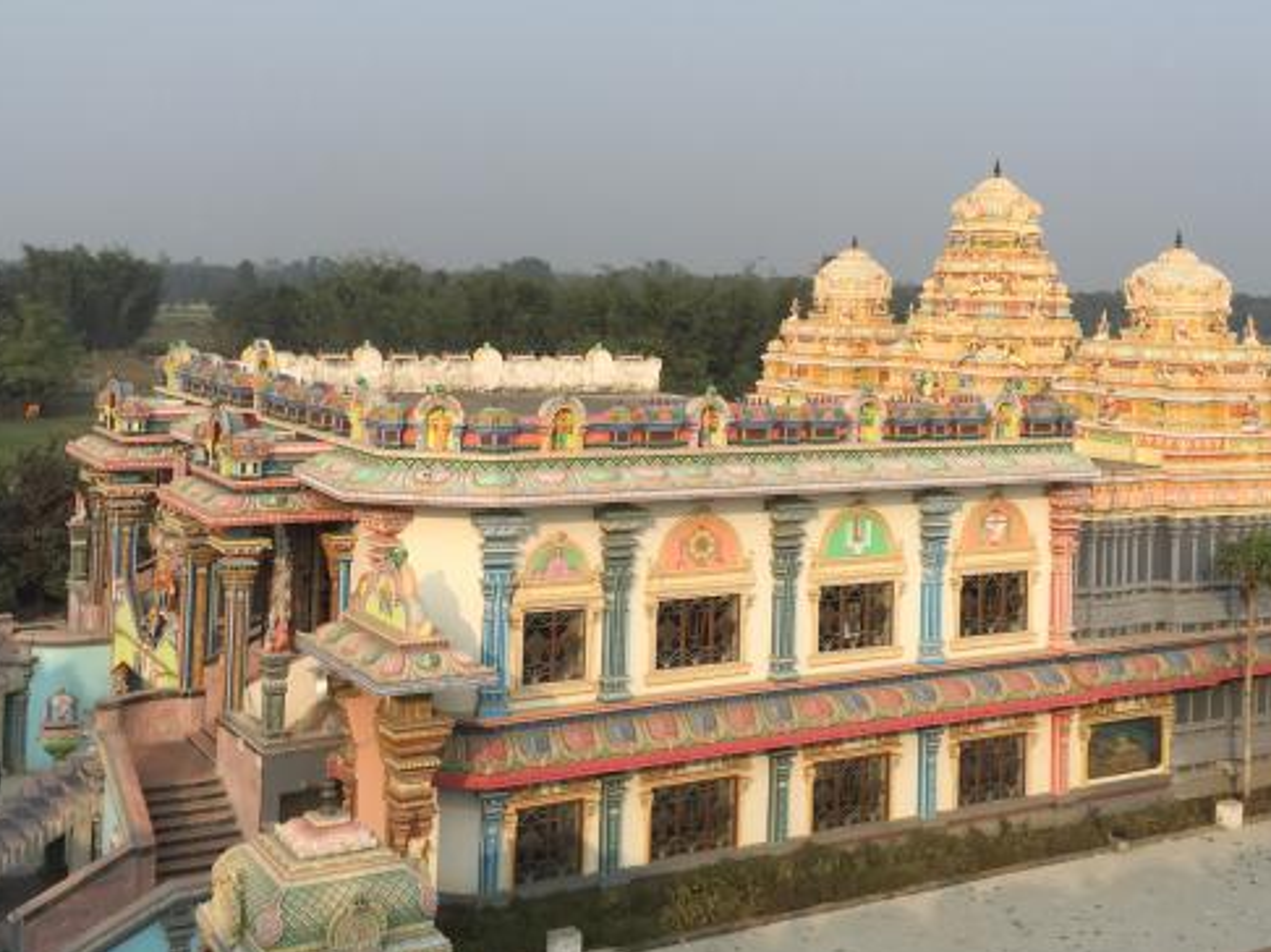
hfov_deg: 43.9
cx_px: 630
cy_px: 272
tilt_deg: -0.2
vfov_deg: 33.1
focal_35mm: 43
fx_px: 1578
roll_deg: -1.9
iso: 32
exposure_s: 1/1068
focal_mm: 4.15
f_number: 2.2
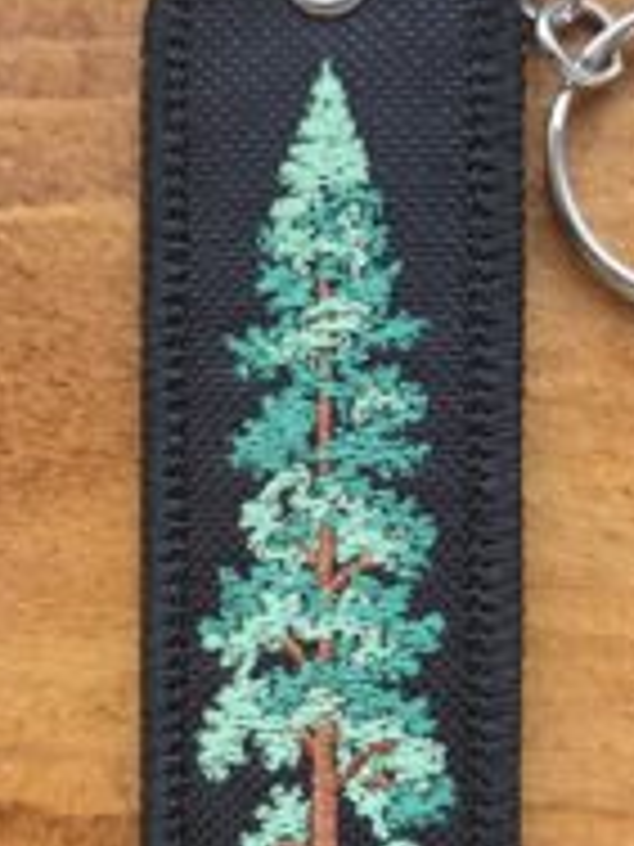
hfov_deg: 29.7
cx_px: 333
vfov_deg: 38.5
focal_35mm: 49
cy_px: 562
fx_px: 1197
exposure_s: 1/120
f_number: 1.8
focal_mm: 5.4
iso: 400
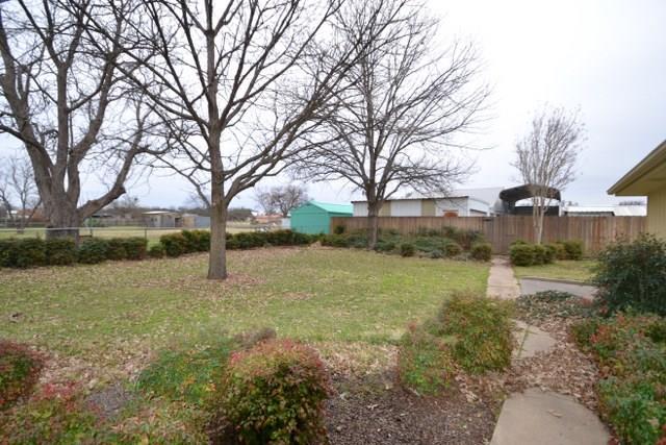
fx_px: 305
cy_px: 222
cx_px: 333
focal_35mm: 16
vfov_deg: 72.1
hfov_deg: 95.0
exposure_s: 1/125
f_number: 4
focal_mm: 11
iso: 180
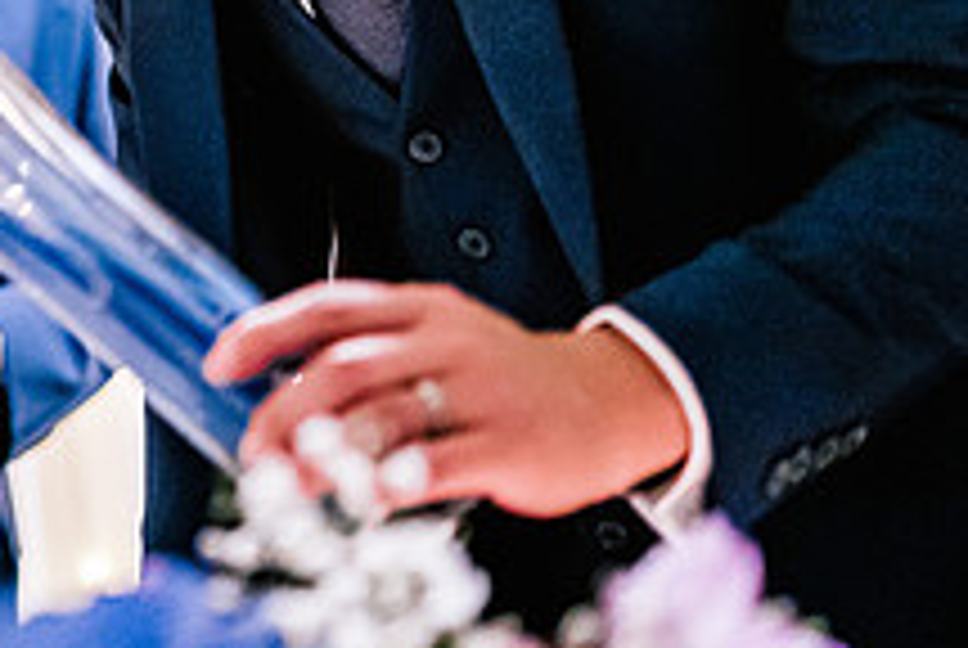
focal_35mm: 97
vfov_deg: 13.8
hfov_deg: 19.7
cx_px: -198
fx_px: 2612
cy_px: -70
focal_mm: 35
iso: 3200
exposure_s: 1/250
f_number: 1.4
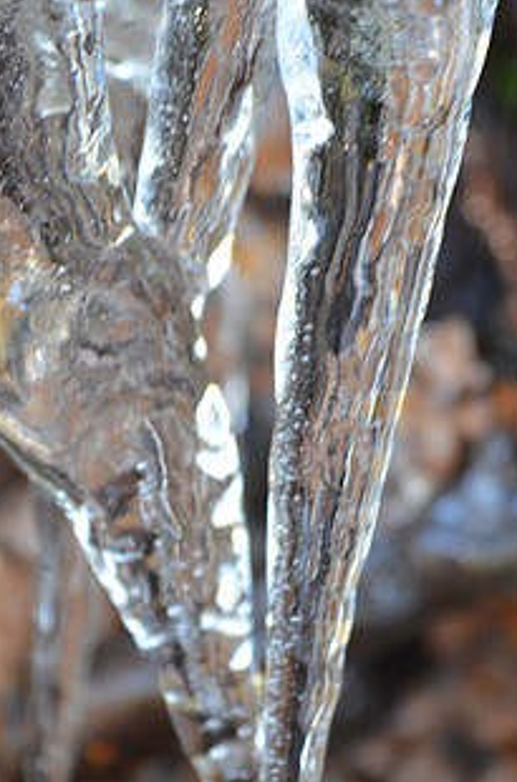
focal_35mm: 757
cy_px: 527
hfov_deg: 1.8
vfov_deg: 2.7
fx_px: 16398
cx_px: 229
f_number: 5.6
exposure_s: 1/50
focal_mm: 270
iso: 1600
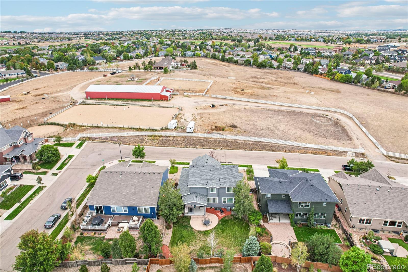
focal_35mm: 22
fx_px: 249
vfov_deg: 57.2
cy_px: 136
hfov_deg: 78.6
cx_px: 204
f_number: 2.8
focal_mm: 8.4
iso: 160
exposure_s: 1/320
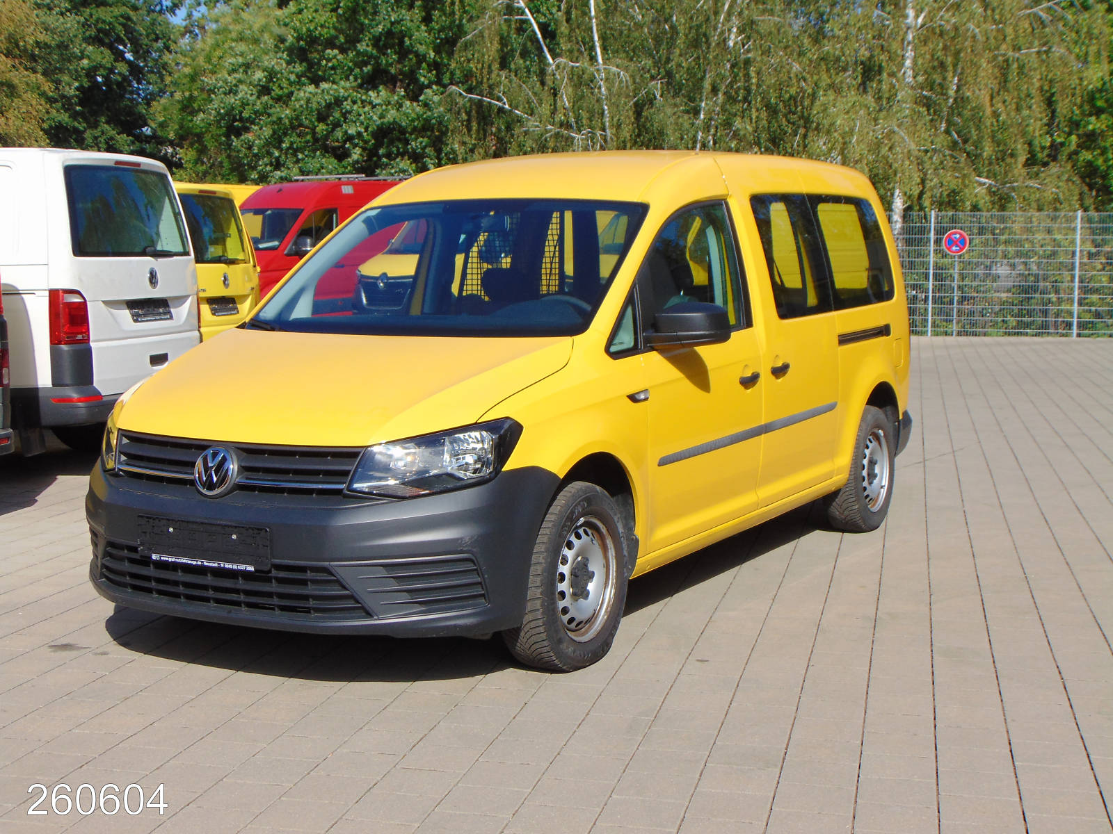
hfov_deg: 38.2
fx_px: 1608
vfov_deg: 29.1
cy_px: 417
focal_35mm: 50
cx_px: 556
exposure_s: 1/200
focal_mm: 9
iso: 80
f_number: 9
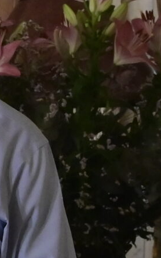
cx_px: -313
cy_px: 212
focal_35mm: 211
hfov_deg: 5.8
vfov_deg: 9.9
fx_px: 1482
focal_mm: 24
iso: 2500
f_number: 7.1
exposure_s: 1/100
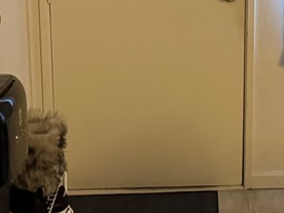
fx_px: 730
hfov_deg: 21.3
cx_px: 284
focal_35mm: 89
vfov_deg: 16.5
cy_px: 39
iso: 800
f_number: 1.78
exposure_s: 1/40
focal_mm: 6.76
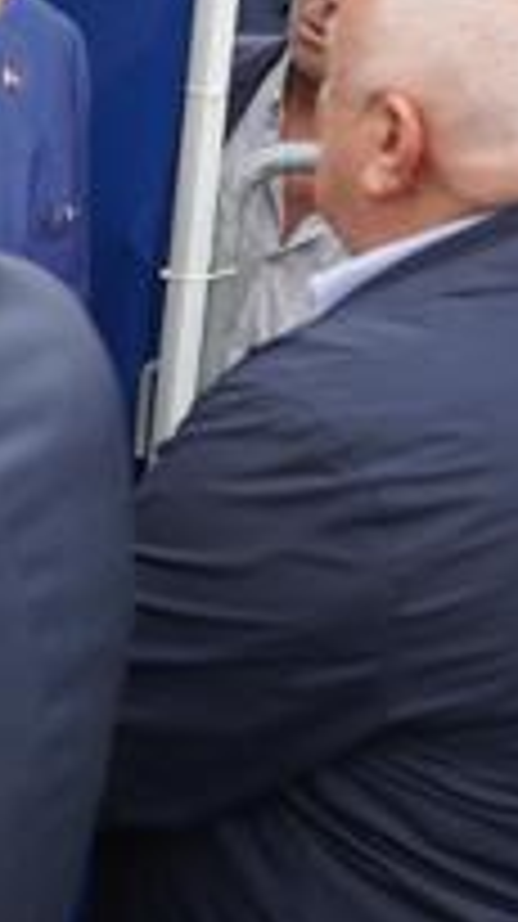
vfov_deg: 23.8
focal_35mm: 88
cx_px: -570
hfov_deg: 12.0
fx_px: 2153
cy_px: 171
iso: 100
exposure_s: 1/200
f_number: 4
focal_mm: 28
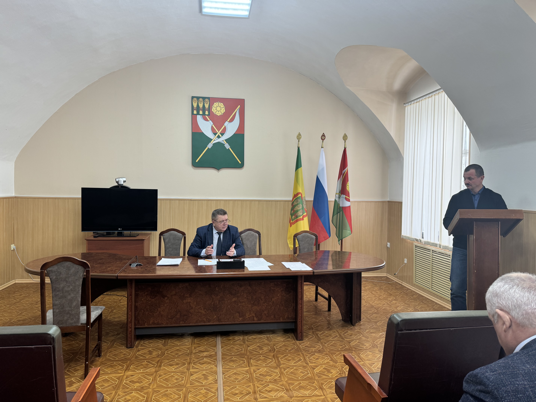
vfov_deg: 56.8
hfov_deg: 71.6
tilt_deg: -1.2
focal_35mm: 24
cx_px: 268
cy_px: 201
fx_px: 372
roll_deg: -1.2
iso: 125
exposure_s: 1/100
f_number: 1.78
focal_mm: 6.86
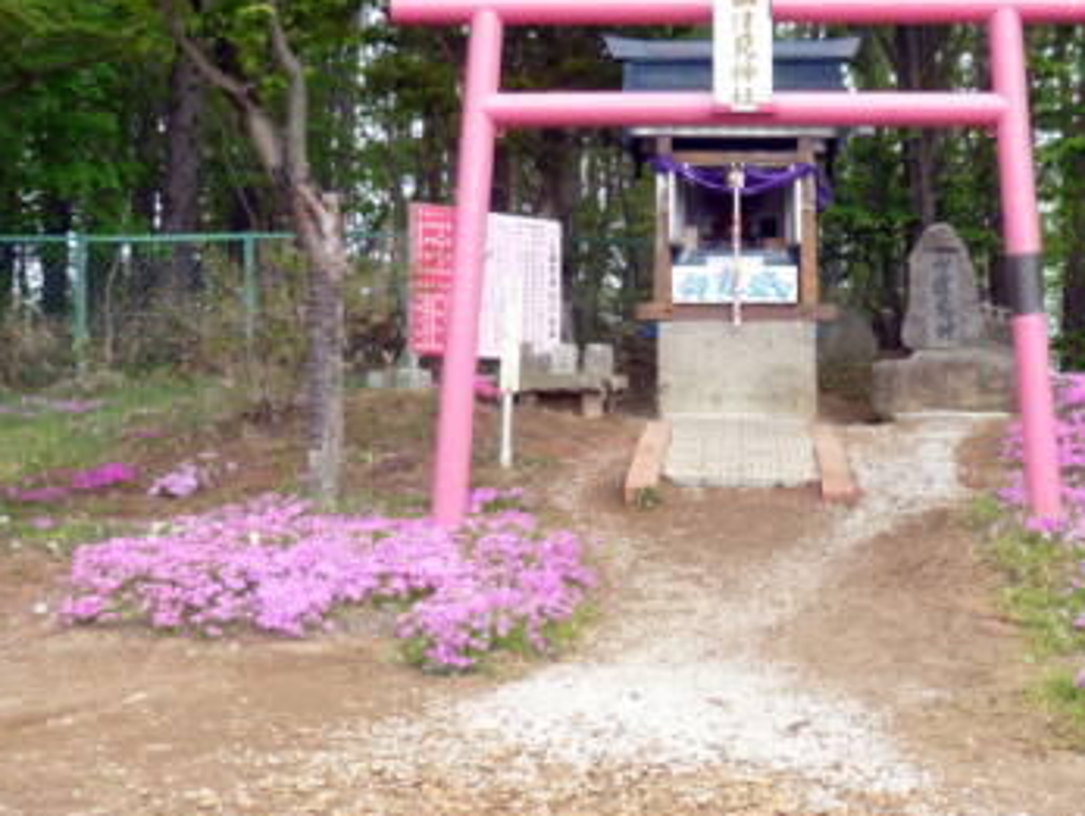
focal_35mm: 57
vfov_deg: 25.6
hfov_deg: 33.3
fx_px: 1788
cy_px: 291
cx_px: 760
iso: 100
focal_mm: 5.5
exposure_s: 1/200
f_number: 2.8
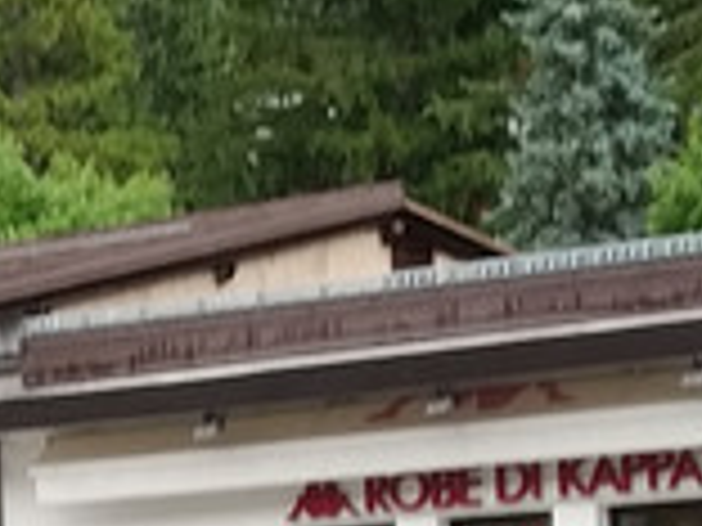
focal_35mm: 178
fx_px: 3610
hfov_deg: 10.8
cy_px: 742
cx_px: -277
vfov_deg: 8.2
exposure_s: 1/242
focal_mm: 3.82
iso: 100
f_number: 2.2
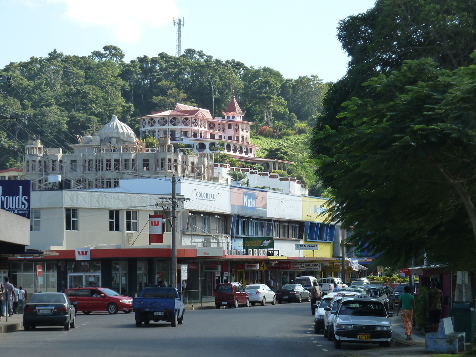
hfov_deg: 17.7
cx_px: 238
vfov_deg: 13.3
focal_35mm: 111
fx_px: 1526
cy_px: 178
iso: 125
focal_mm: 18.2
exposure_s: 1/250
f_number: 4.4
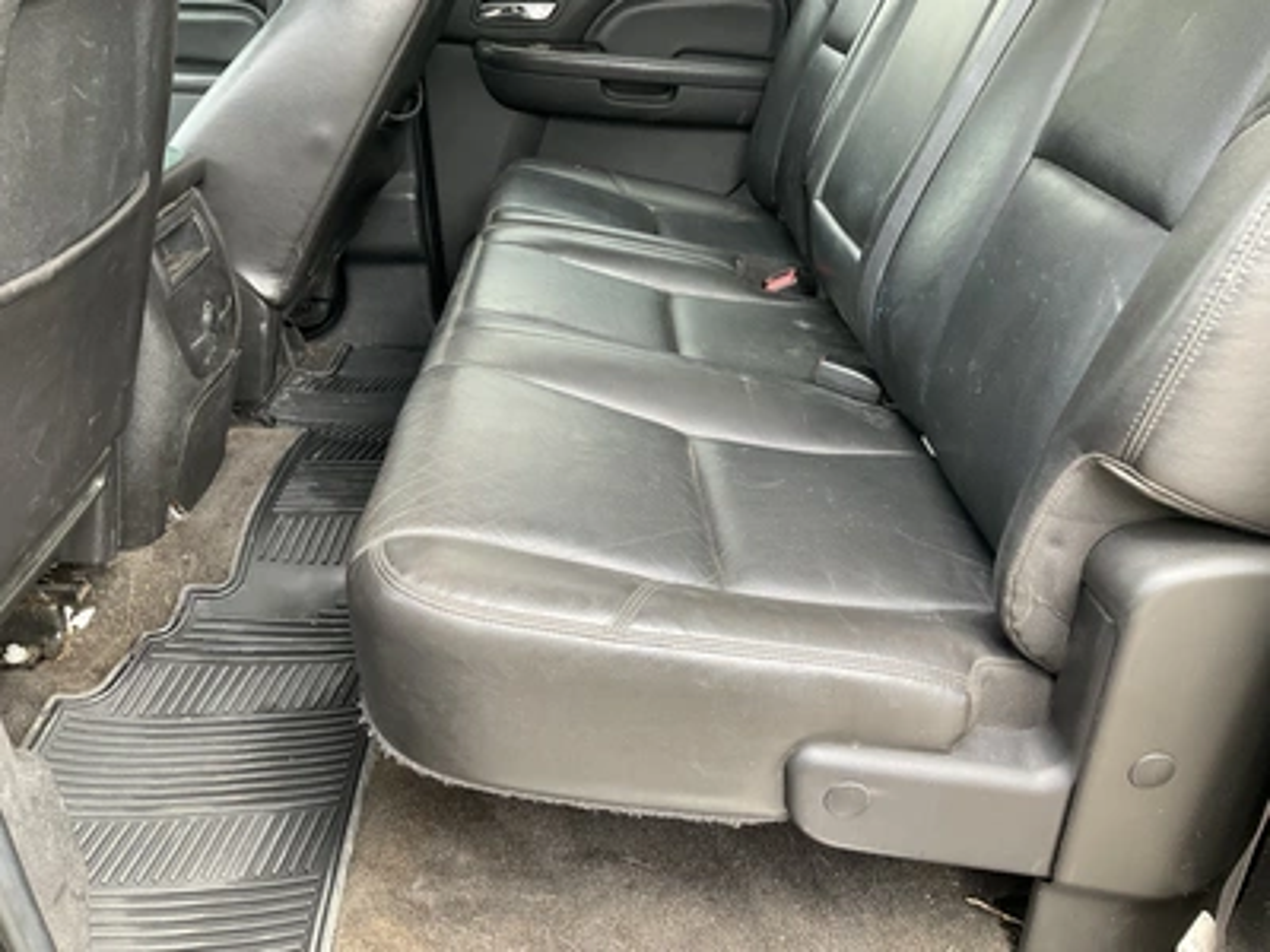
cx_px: 635
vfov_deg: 48.2
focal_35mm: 29
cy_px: 476
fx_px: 1064
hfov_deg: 61.7
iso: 64
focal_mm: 3
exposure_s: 1/122
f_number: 1.8
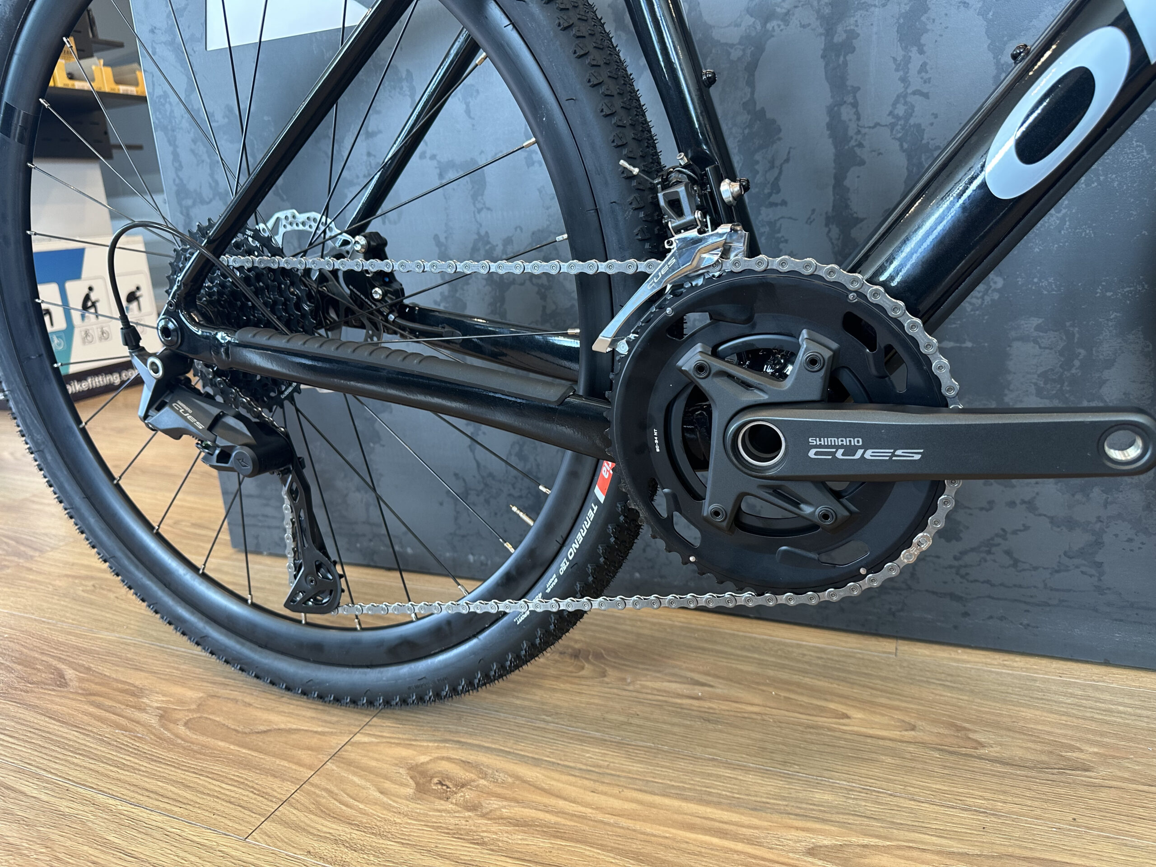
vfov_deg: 56.8
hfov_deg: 71.6
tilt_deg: -14.7
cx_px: 578
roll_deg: +4.8
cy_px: 434
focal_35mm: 24
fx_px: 801
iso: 160
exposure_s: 1/100
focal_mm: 6.86
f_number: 1.78
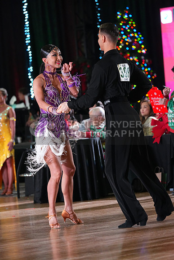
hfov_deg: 6.9
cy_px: 130
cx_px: 87
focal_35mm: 200
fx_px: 1449
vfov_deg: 10.3
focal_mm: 200
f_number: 4.5
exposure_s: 1/400
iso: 8000
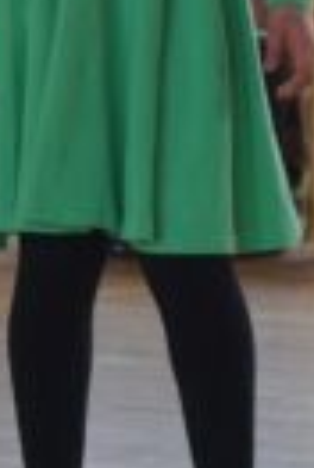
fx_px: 3865
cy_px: -157
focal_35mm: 297
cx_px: -75
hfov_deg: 4.6
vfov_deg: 6.9
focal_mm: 65
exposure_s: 1/160
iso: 640
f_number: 4
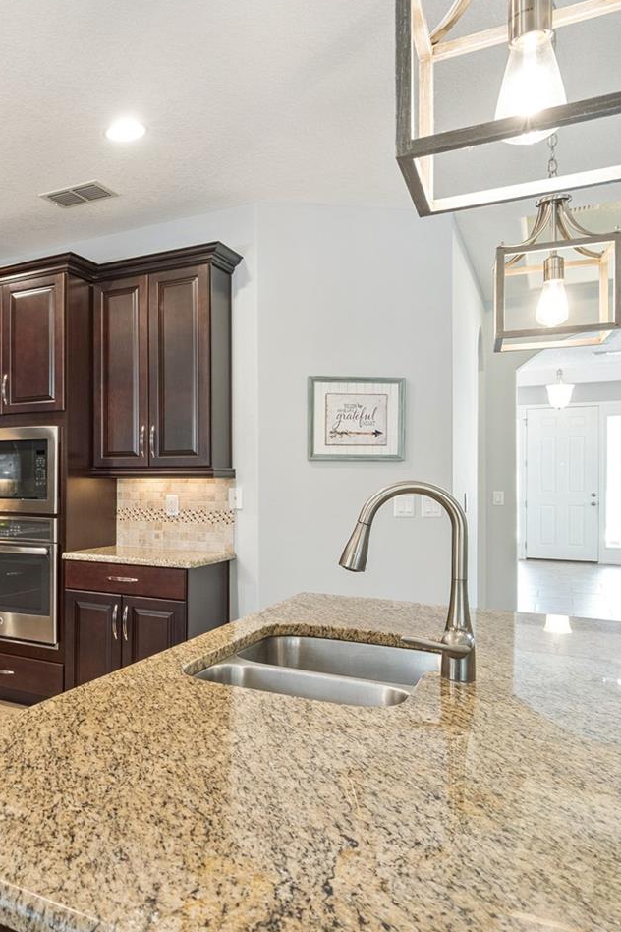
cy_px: 480
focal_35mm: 27
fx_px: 699
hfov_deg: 40.5
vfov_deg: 67.4
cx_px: -29
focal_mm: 16
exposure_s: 1/6
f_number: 10
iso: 800
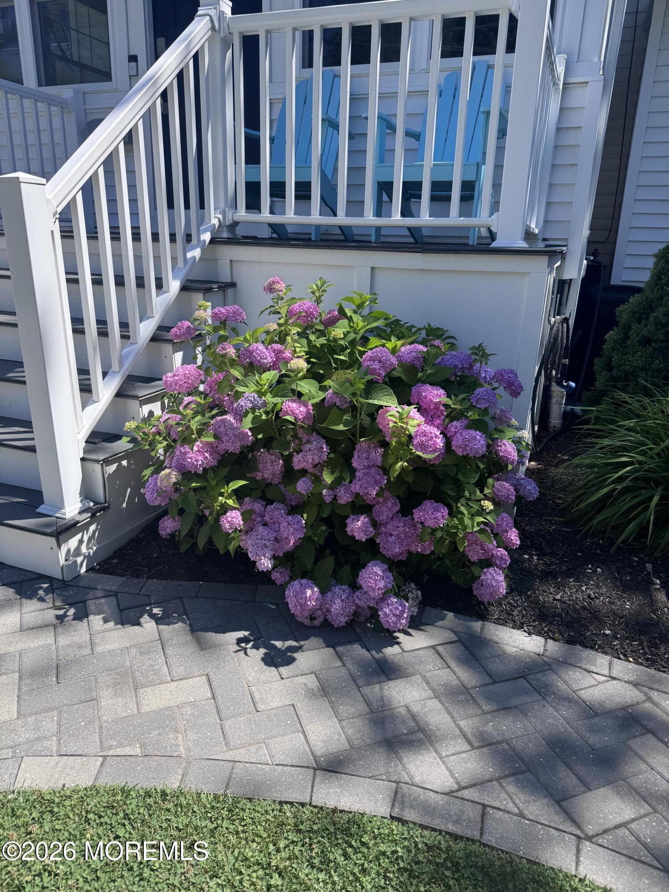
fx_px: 618
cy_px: 446
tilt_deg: -18.2
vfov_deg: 71.6
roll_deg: -2.1
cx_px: 334
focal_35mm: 24
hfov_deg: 56.8
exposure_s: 1/1923
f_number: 1.78
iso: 80
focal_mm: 6.76
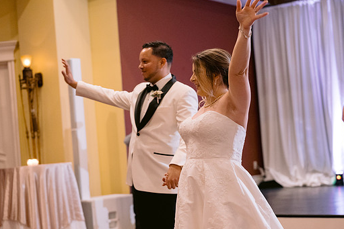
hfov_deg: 30.5
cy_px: 138
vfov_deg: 20.6
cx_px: 185
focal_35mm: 66
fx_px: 631
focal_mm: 50
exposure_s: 1/80
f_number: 2.2
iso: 1600
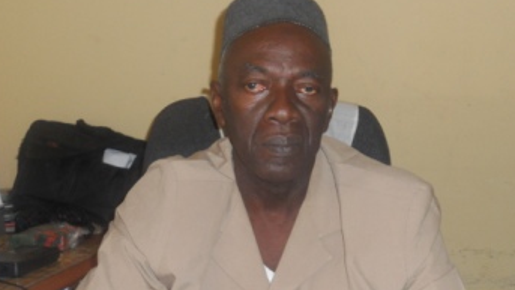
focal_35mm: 54
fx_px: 737
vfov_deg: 22.1
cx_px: 269
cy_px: 207
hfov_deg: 38.5
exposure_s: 1/30
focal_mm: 6.9
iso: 200
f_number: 3.9
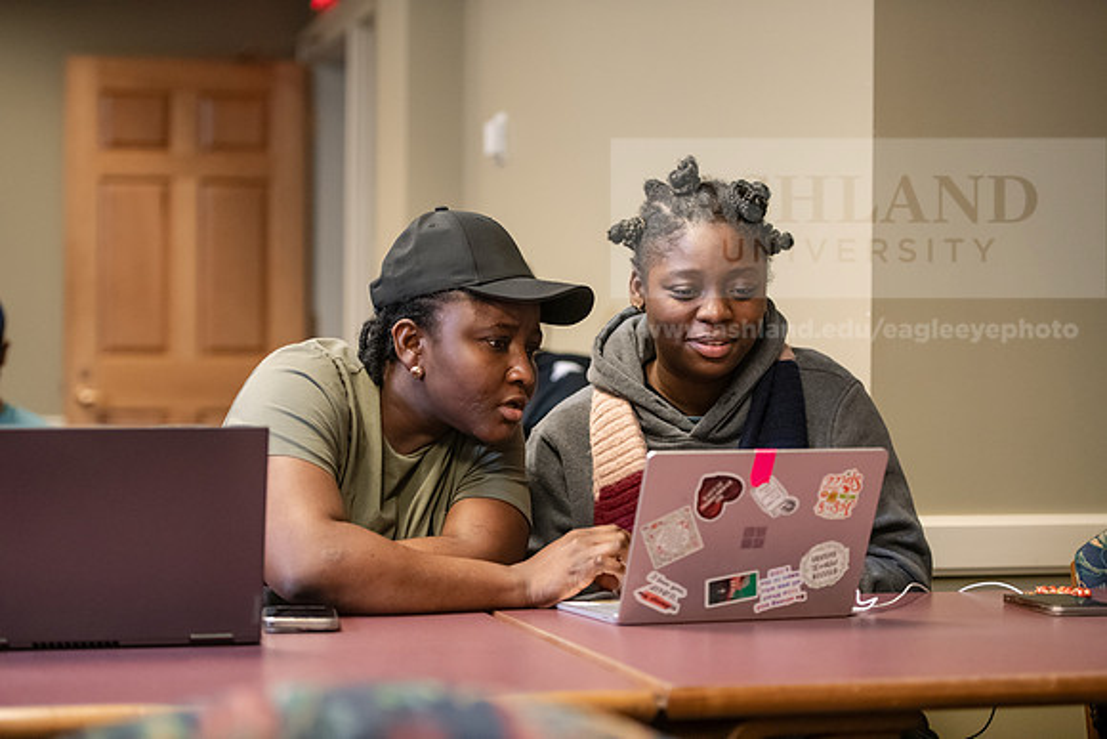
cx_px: 554
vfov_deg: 17.1
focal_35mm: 80
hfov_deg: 25.4
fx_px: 2460
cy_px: 370
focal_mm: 80
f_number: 2.8
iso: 2500
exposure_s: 1/200
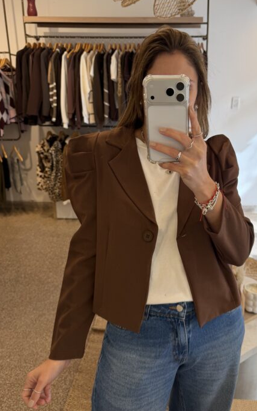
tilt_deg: -14.3
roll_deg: -0.9
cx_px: 171
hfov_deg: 42.6
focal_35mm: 29
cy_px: 190
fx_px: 325
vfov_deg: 64.5
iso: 50
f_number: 1.78
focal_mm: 6.76
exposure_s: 1/100
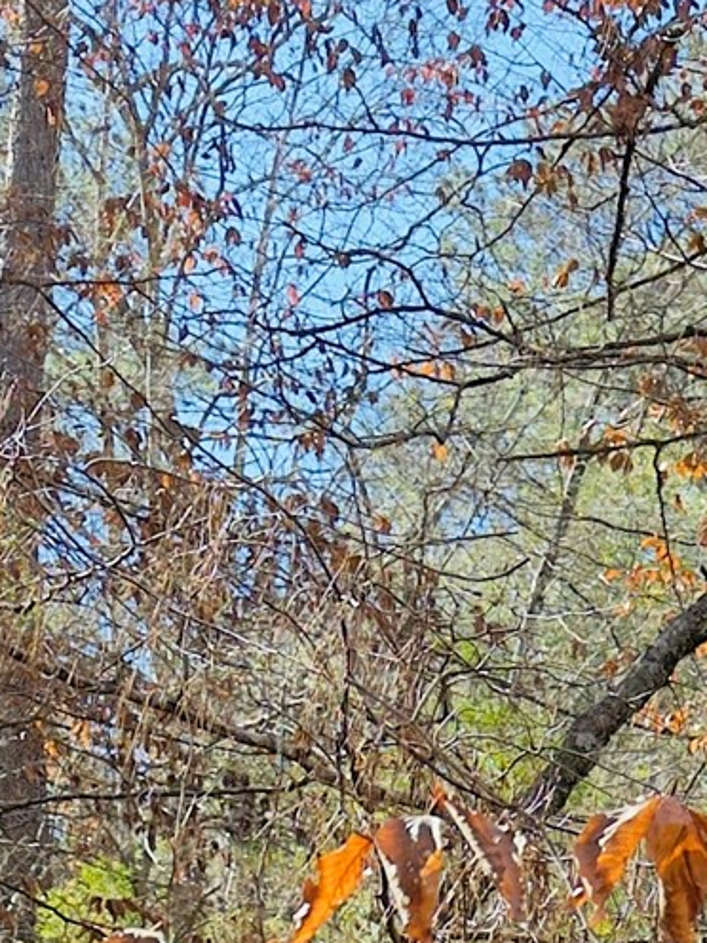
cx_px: 1085
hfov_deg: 13.9
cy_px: 1818
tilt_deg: -7.2
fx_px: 2696
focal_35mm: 99
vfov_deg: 16.0
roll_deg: -2.2
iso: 80
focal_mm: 6.76
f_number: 1.78
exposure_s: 1/354
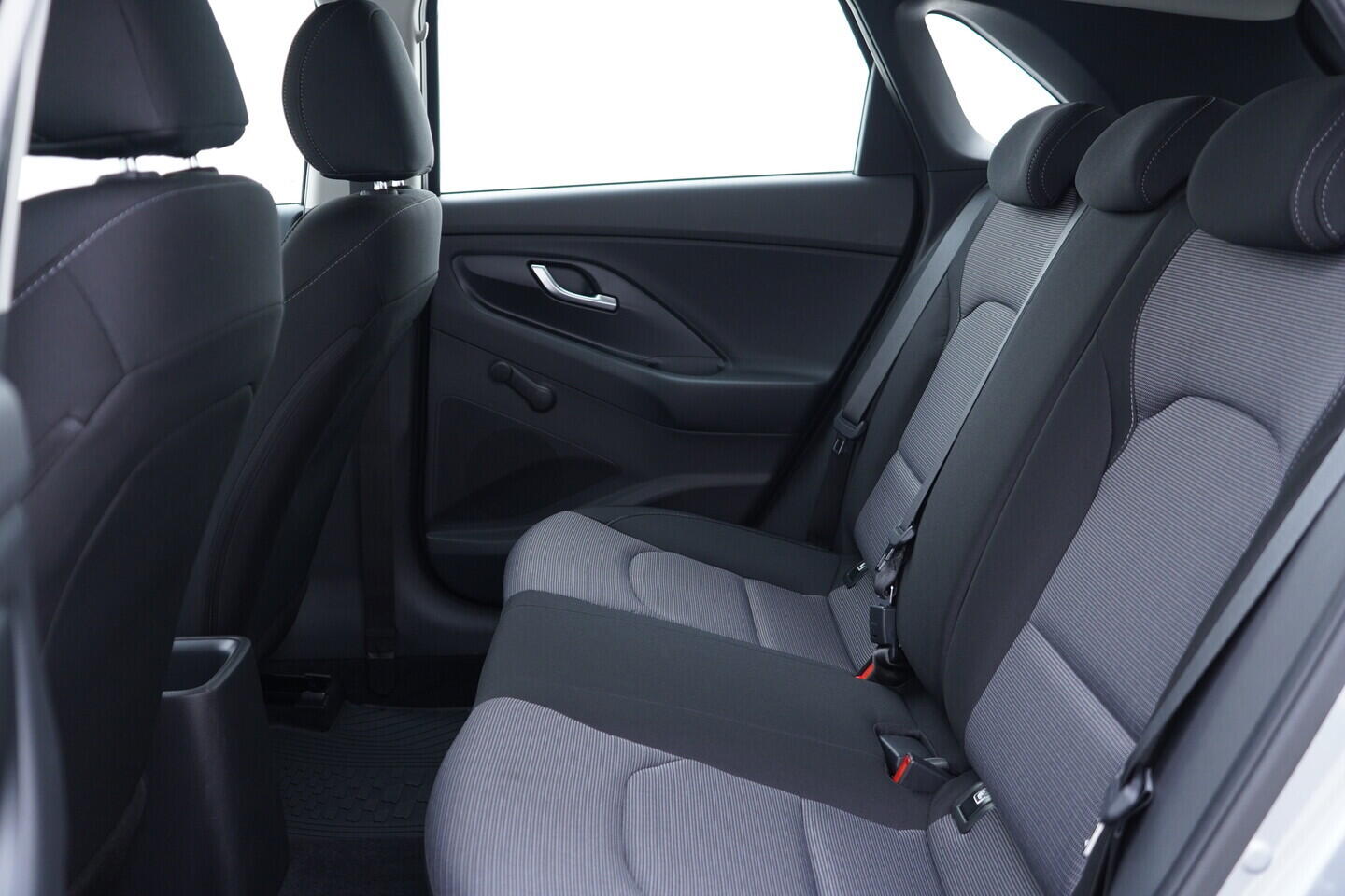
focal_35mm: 36
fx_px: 1345
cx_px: 672
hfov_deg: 53.1
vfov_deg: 36.9
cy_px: 448
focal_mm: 24
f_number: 2.8
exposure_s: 1/40
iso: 400
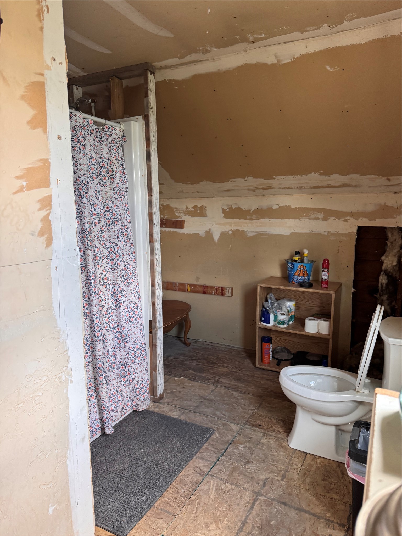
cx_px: 201
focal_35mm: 24
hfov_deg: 56.8
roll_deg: +1.7
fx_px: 372
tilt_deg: -10.0
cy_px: 268
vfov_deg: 71.6
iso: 200
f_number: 1.78
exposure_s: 1/114
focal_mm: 6.76
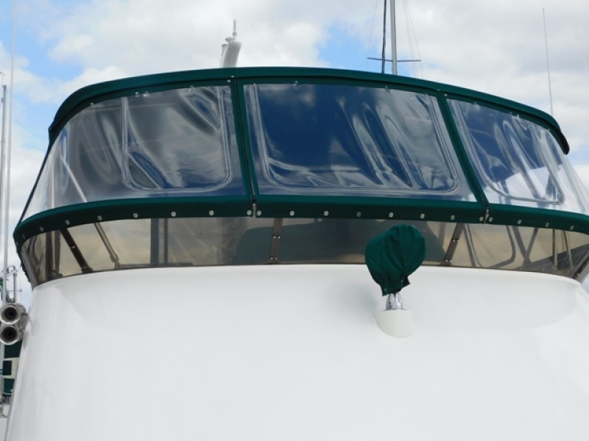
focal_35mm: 51
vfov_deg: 28.6
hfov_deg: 37.5
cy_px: 220
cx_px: 294
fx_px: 868
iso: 125
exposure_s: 1/800
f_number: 3.8
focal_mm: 9
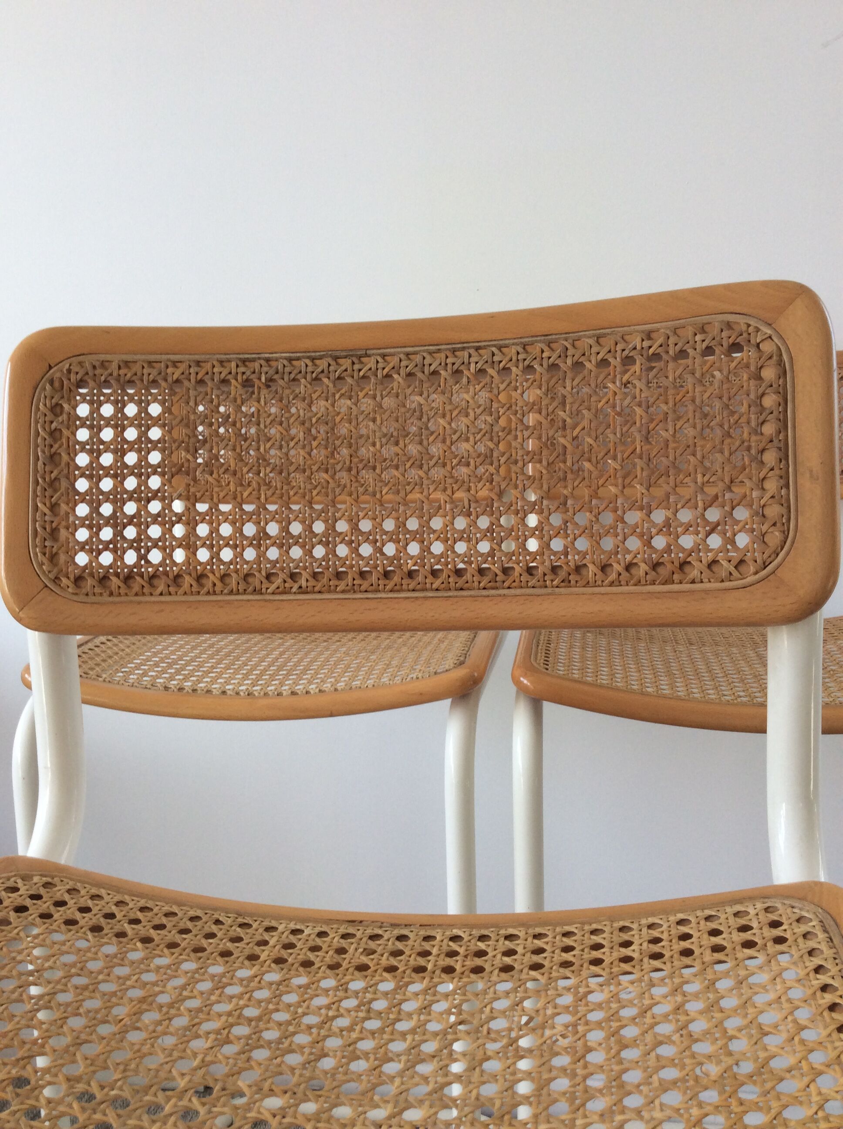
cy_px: 564
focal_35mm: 32
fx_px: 1042
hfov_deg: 44.1
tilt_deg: -10.4
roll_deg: +1.2
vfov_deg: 56.9
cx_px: 422
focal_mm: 3.3
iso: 40
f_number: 2.4
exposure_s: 1/100
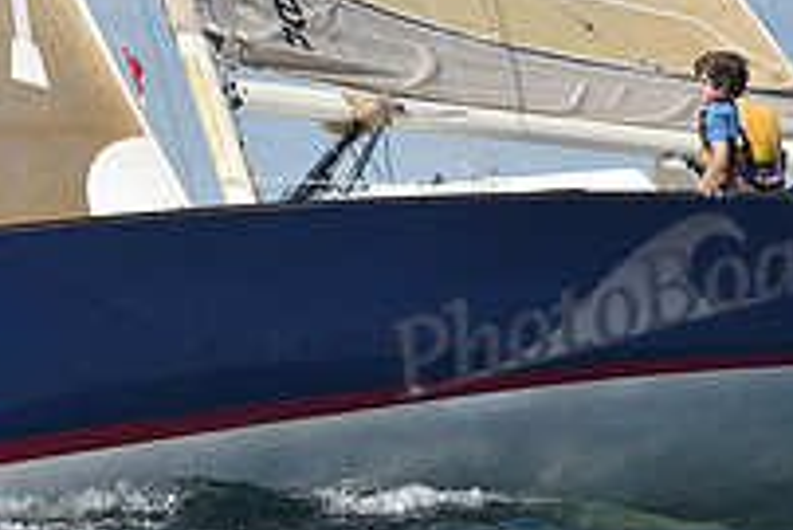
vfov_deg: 5.6
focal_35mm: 247
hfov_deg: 8.3
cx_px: 192
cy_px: 147
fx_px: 5445
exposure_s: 1/1000
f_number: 5.6
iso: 250
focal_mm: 86
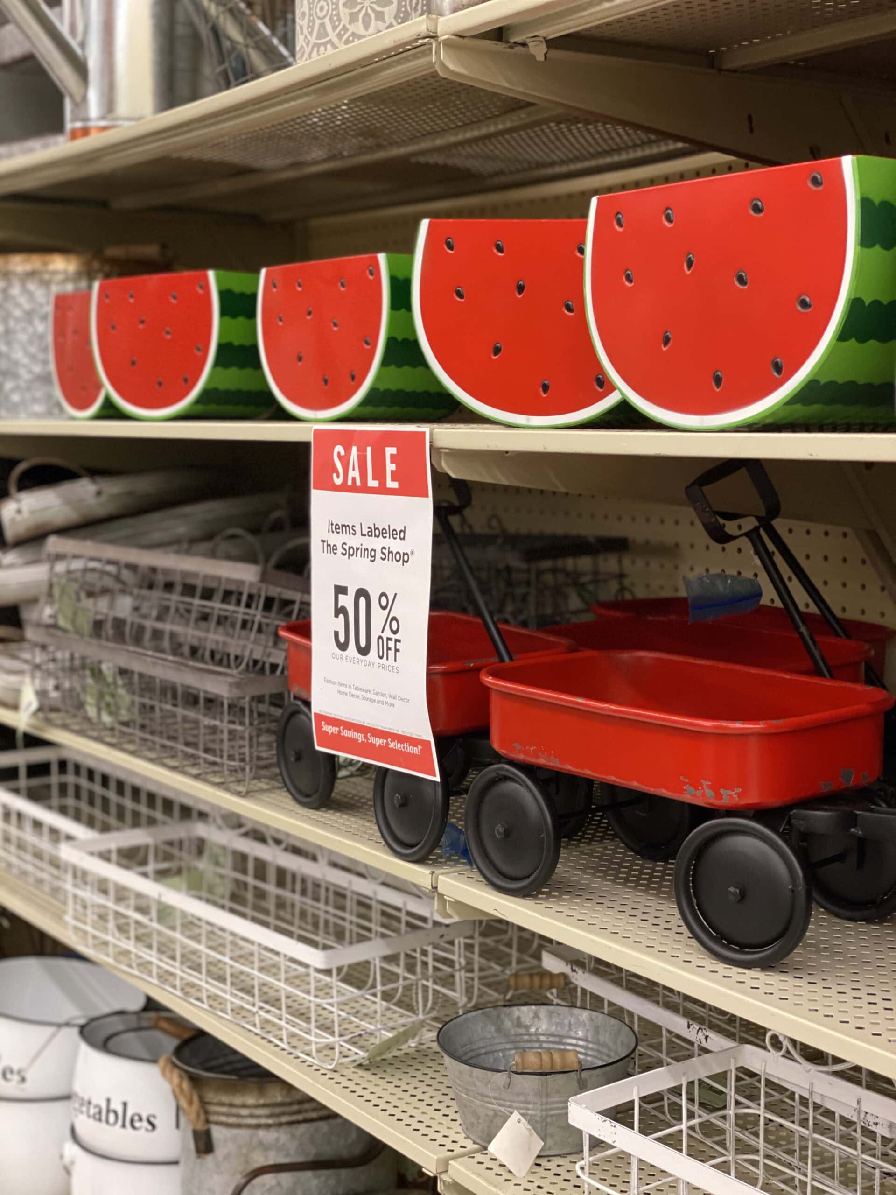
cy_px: 598
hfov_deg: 28.0
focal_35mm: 52
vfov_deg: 36.8
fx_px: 1795
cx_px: 448
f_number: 2
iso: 200
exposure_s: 1/65
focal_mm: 6
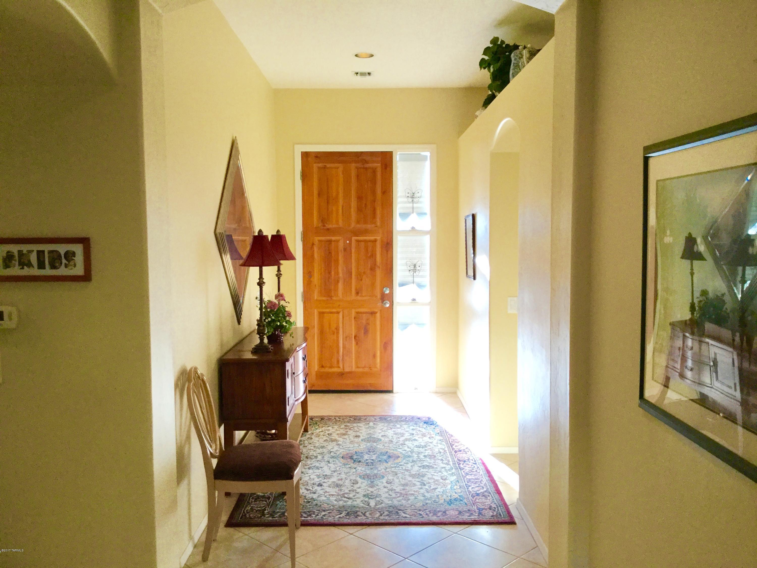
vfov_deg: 45.4
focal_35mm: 31
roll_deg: +0.5
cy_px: 284
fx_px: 678
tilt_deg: -4.6
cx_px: 378
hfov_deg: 58.4
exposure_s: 1/30
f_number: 2.4
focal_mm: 3.3
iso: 40
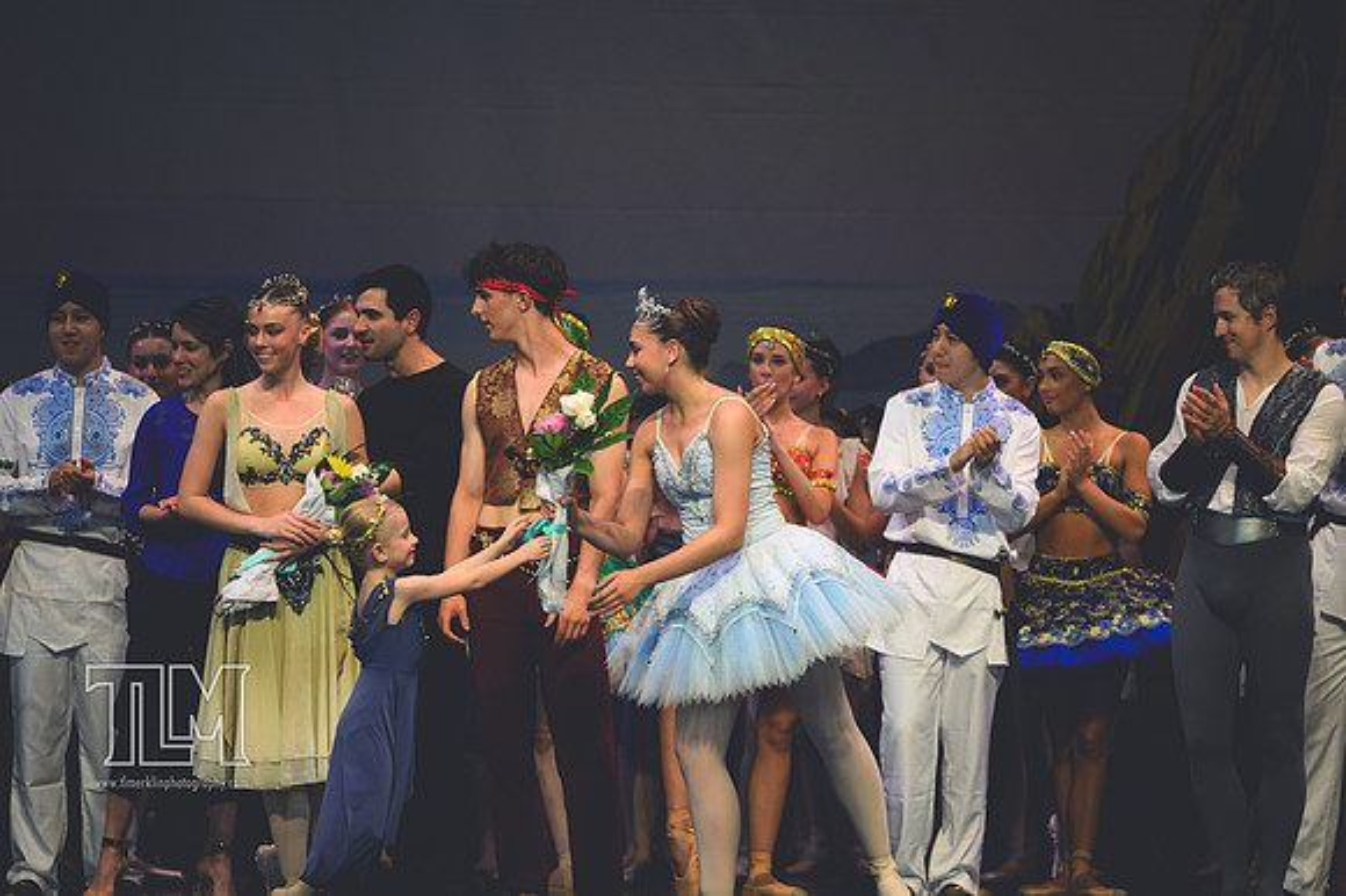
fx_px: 10649
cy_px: 448
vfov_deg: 4.8
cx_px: 673
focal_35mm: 285
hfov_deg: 7.2
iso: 250
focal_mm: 190
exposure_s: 1/500
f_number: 2.8
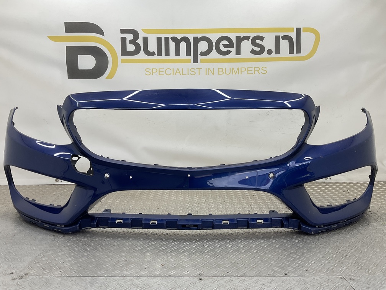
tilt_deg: -8.1
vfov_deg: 48.2
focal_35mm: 29
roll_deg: -0.7
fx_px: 323
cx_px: 193
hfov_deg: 61.7
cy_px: 145
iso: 25
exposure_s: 1/120
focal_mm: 3
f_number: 1.8
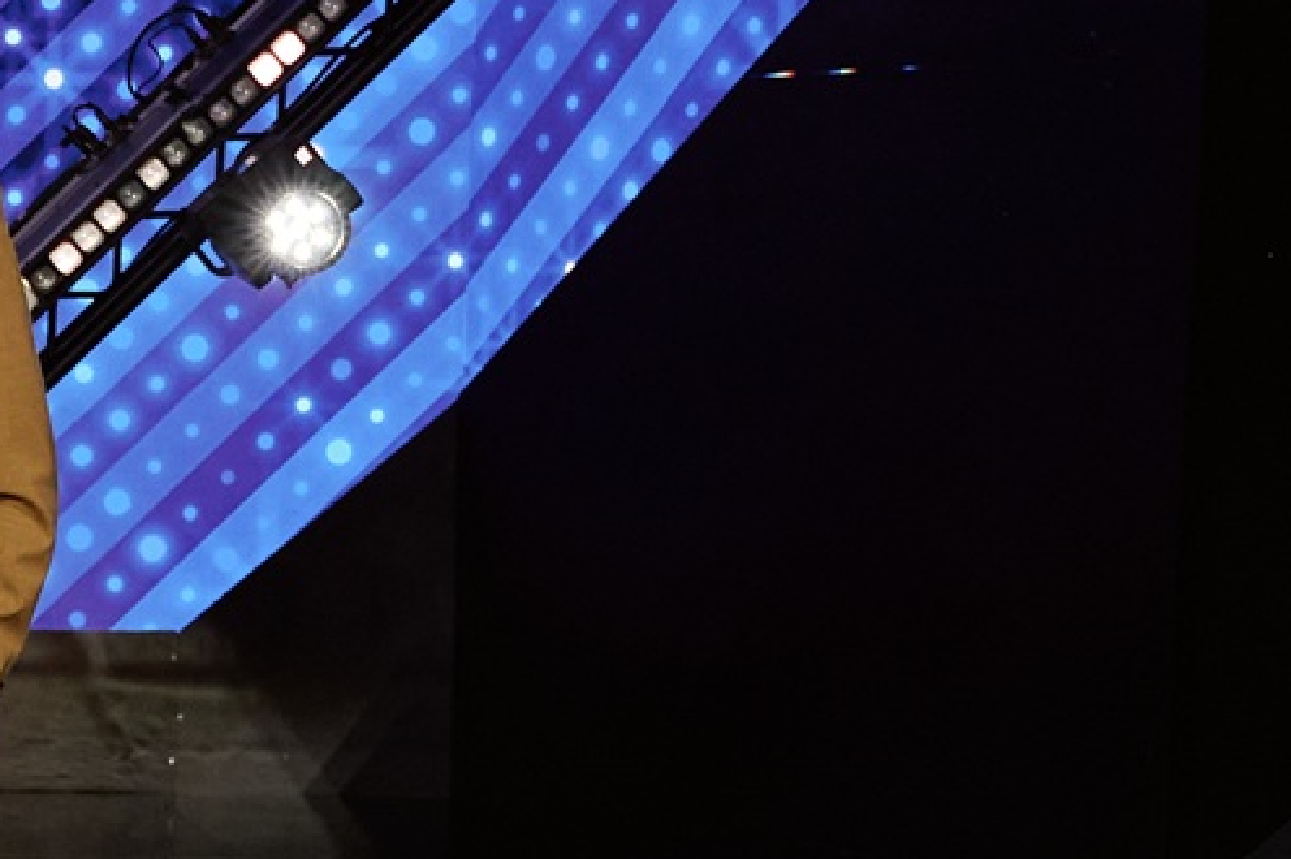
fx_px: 4265
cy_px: 617
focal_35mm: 119
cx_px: -632
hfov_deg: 15.8
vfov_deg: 11.5
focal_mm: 29.5
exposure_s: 1/400
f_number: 2.8
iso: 2500
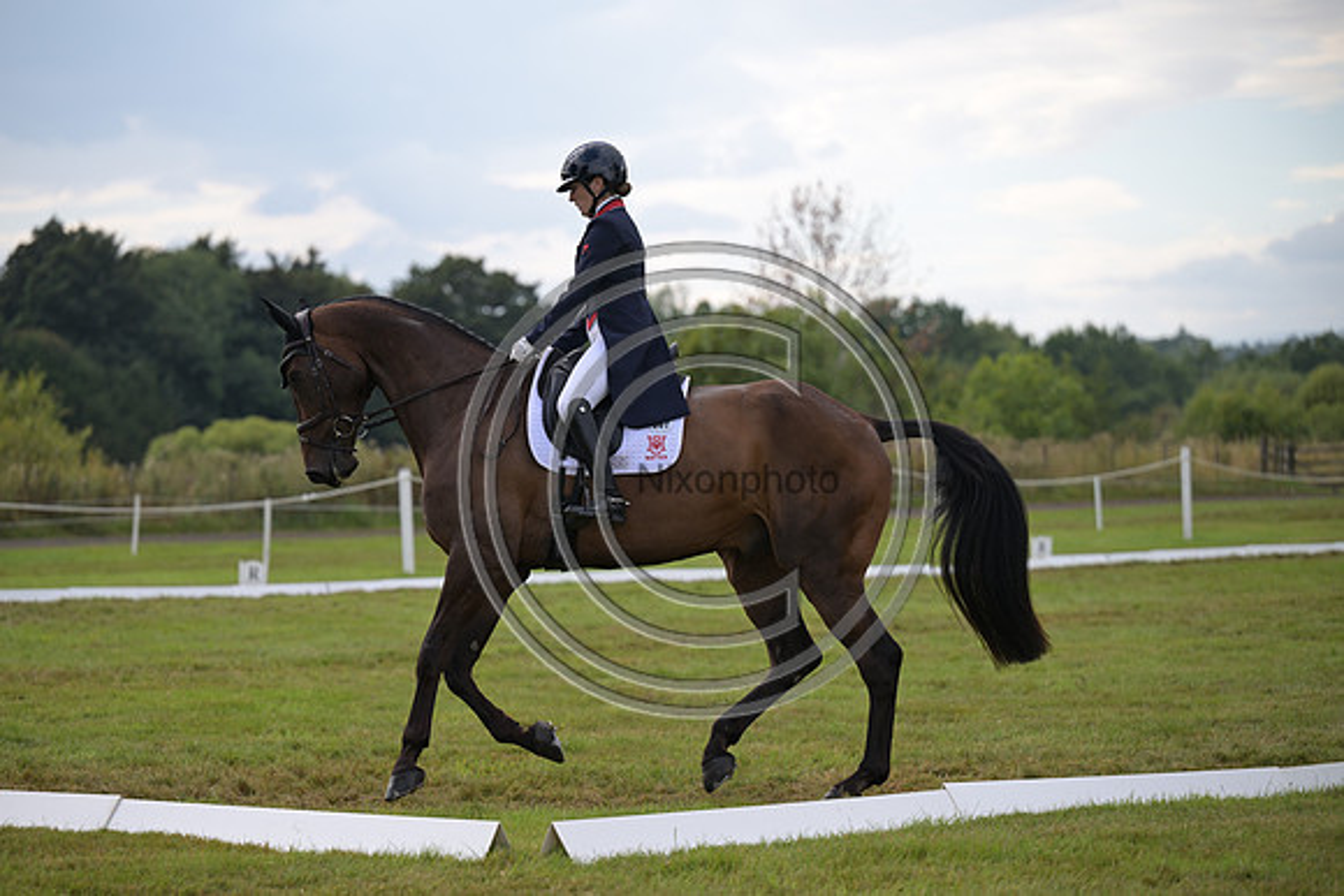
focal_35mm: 120
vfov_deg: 11.4
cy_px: 448
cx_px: 672
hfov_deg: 17.1
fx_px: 4481
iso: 160
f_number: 3.2
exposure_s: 1/1250
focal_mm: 120
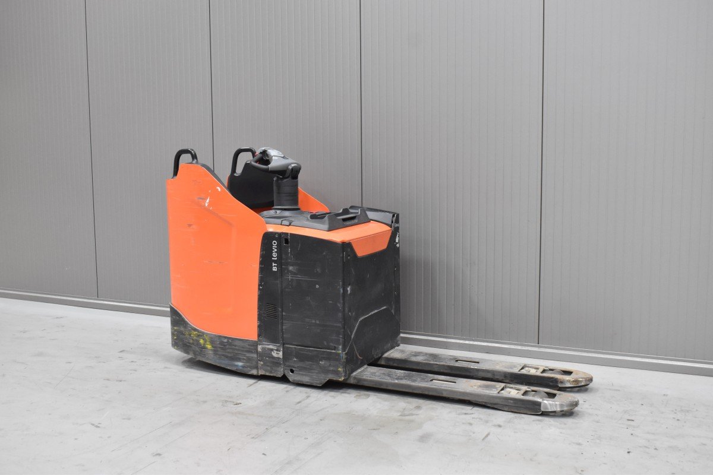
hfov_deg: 49.6
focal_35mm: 39
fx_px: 772
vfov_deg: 34.2
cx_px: 356
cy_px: 238
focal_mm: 26
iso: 1600
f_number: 5.6
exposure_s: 1/30
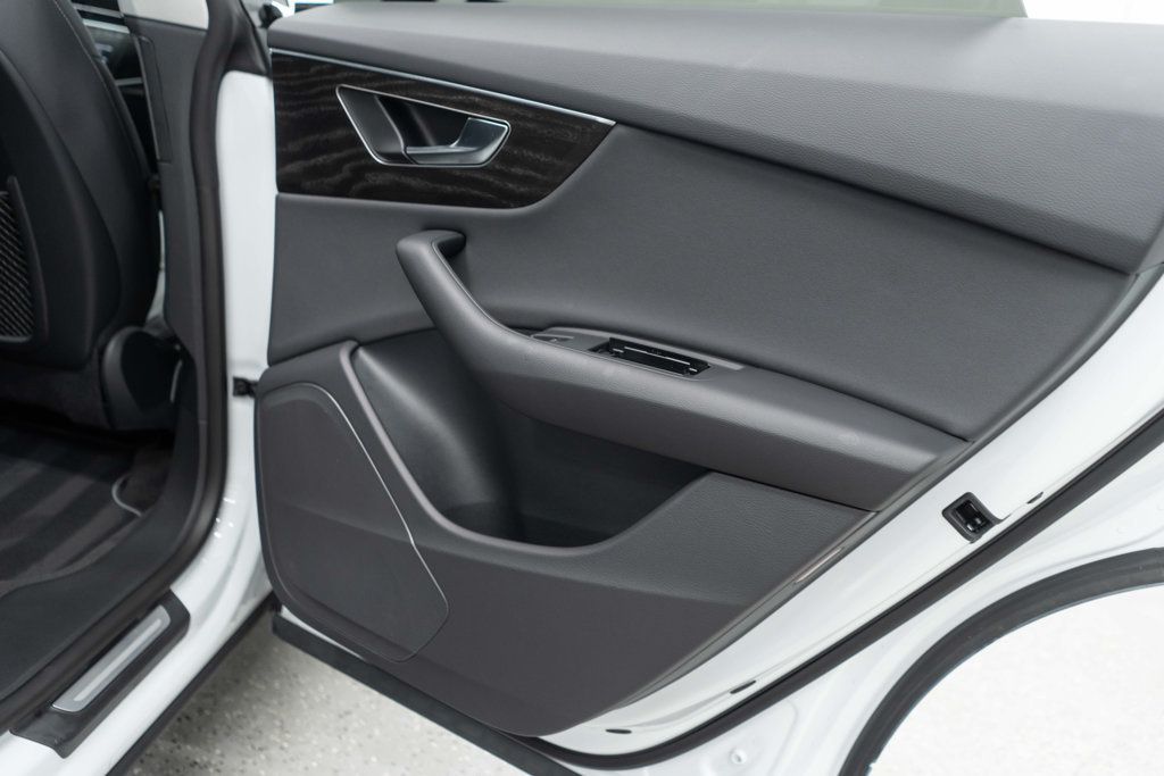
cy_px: 388
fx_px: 905
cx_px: 582
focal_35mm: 28
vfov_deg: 46.4
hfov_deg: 65.5
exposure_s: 1/50
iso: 800
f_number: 3.2
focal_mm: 28
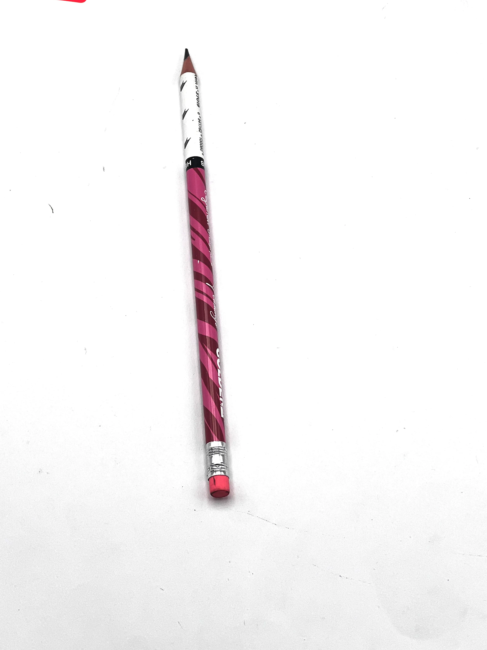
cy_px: 264
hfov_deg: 16.1
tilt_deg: -63.1
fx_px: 1726
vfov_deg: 21.3
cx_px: 221
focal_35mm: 92
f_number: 2.8
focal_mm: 9
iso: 32
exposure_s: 1/304
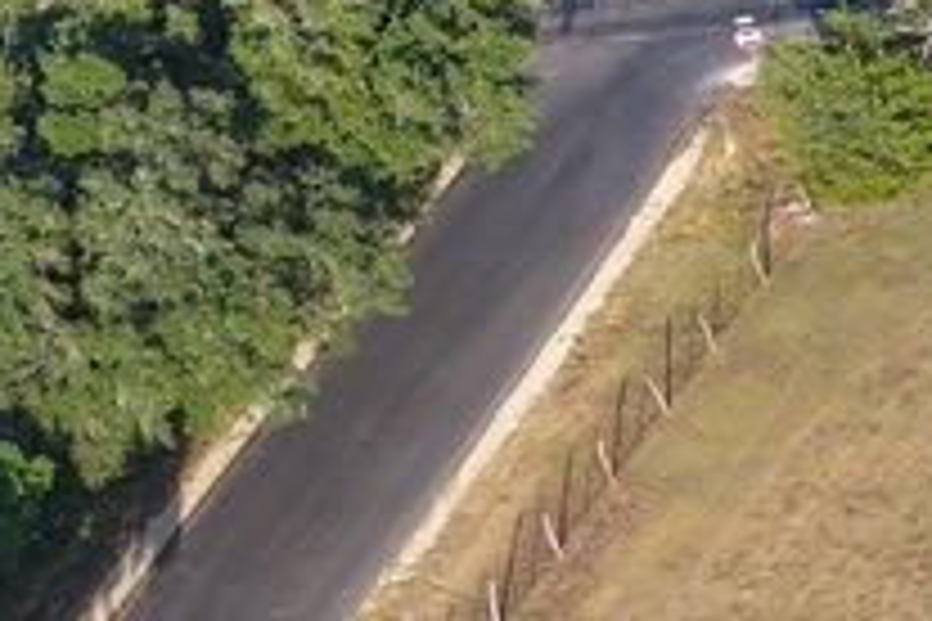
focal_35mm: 219
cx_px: 2188
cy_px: 963
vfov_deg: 6.2
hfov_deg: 8.6
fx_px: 5669
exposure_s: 1/640
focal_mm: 14.45
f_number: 2.8
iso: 100
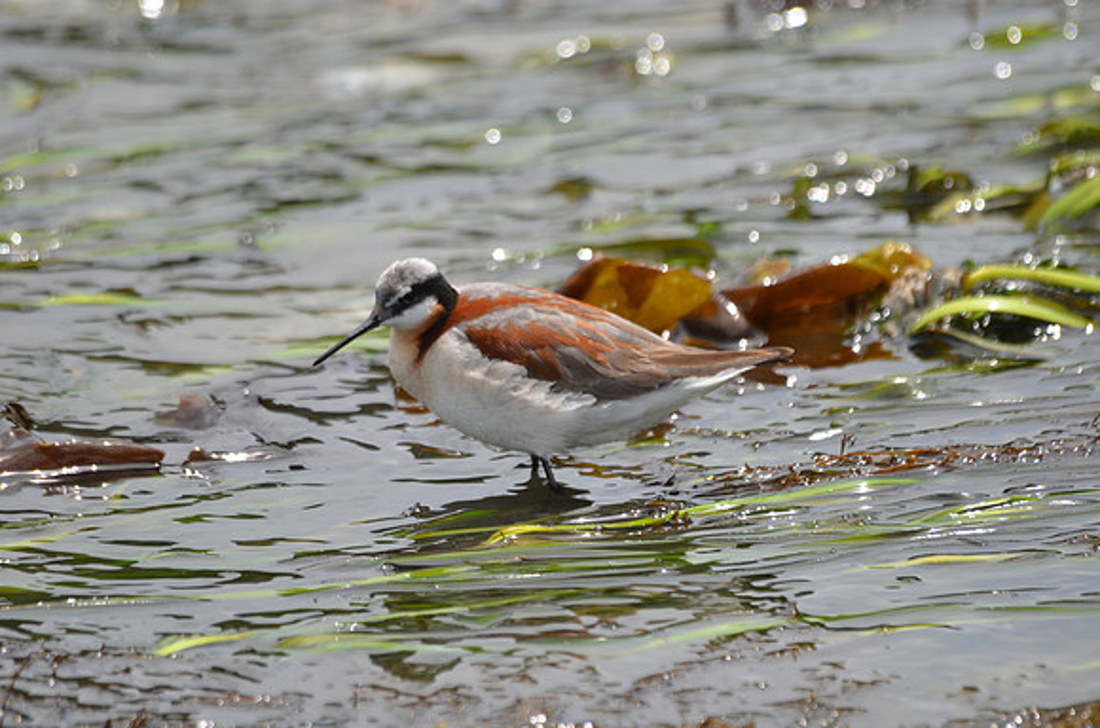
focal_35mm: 450
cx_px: 550
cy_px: 364
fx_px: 13720
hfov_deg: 4.6
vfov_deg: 3.0
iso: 400
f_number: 6.3
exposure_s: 1/1600
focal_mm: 300
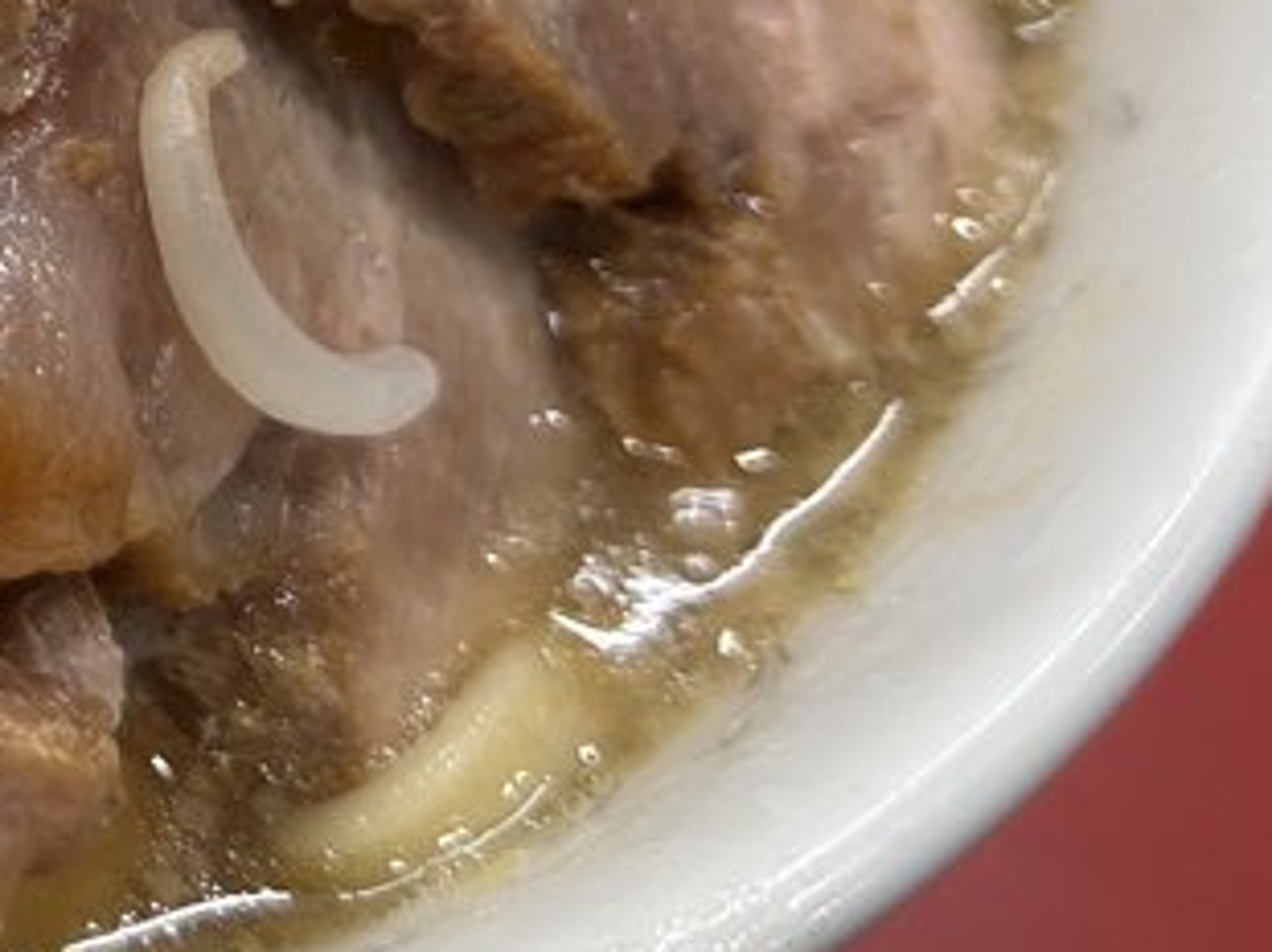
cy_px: -250
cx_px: -472
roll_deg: +1.2
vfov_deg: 16.7
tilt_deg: -41.1
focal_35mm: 84
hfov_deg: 20.8
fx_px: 3084
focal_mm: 5.7
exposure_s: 1/50
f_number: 1.5
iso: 100
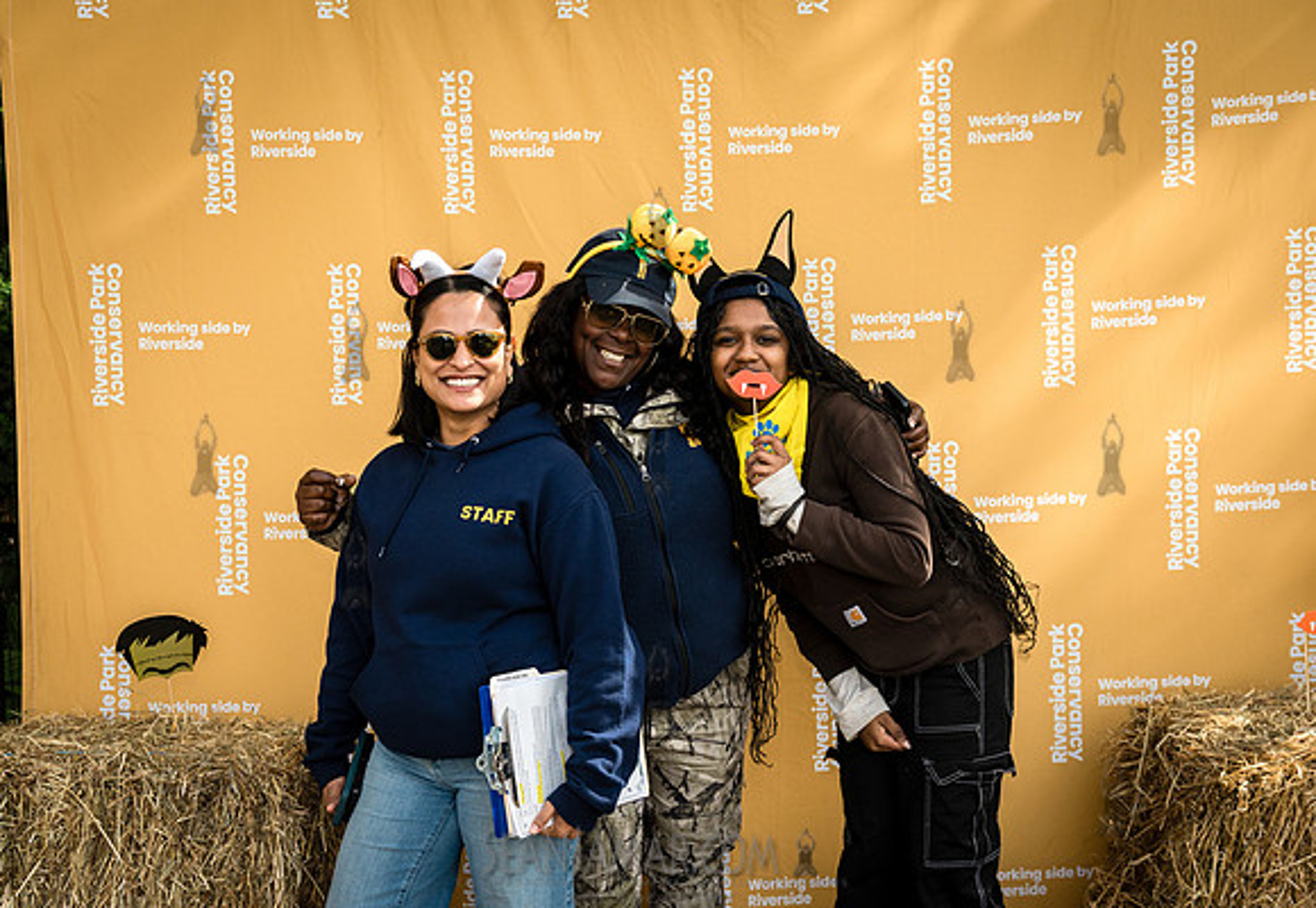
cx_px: 614
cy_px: 479
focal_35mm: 42
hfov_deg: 46.0
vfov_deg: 32.6
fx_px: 1551
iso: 1000
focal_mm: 38
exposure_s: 1/1250
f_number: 5
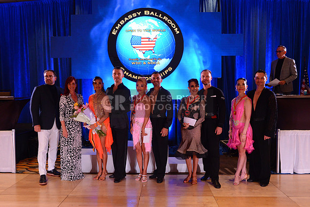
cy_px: 104
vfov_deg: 37.9
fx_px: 301
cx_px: 155
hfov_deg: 54.4
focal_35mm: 35
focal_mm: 35
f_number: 5.6
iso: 4000
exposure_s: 1/200
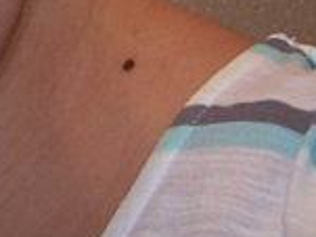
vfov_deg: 9.3
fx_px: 1405
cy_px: -130
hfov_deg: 11.7
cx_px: -280
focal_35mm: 154
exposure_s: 1/60
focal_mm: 6.3
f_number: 2.8
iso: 80
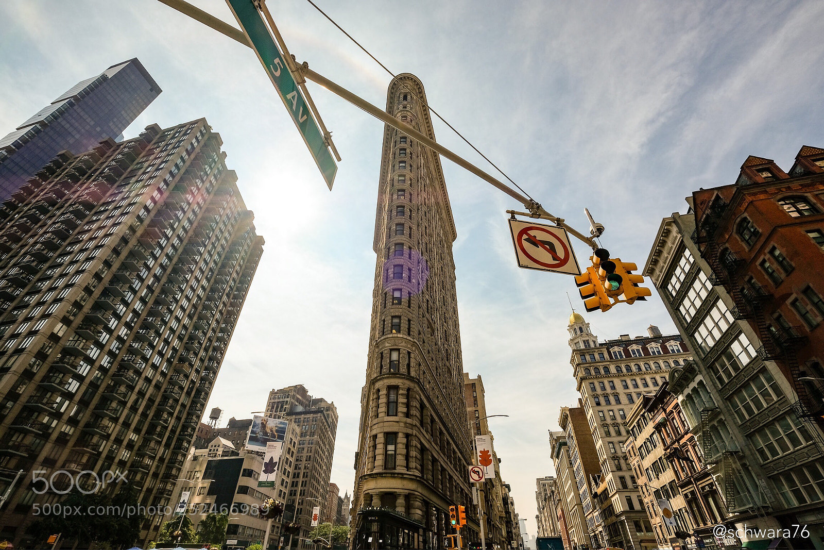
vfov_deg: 77.3
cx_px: 412
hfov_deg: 100.4
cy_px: 275
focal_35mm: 15
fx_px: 343
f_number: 10
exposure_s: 1/850
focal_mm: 10
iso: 400
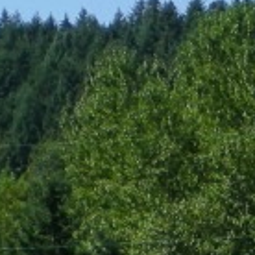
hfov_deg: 7.0
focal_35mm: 250
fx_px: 2084
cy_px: 423
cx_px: 227
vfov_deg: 6.9
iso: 50
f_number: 4.6
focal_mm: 6.3
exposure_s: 1/401
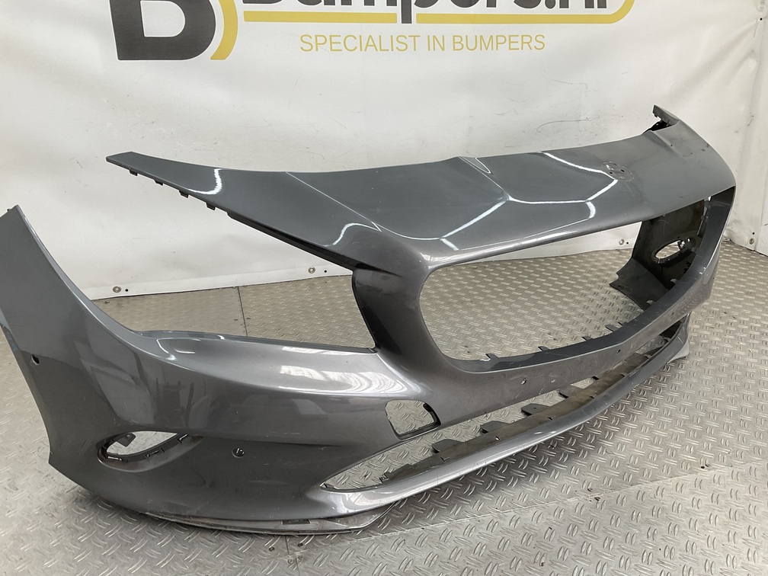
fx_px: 643
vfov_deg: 48.2
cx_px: 384
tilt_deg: -23.7
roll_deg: -2.7
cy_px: 288
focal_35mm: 29
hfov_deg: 61.7
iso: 16
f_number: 1.8
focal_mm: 3
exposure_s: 1/120
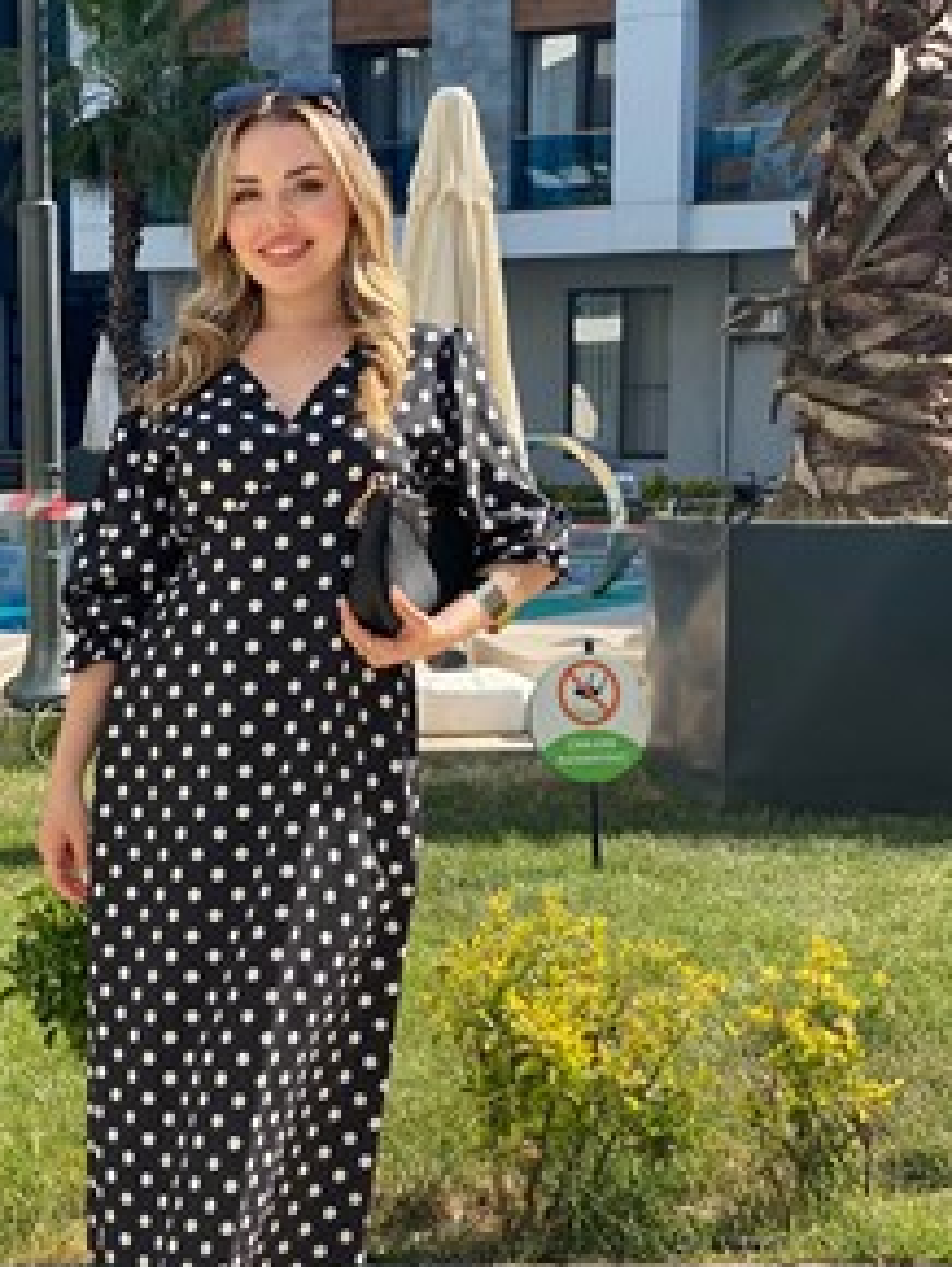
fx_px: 2710
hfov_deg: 19.9
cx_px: 310
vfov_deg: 26.2
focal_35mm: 74
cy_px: 793
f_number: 2
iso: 20
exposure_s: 1/564
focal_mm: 6
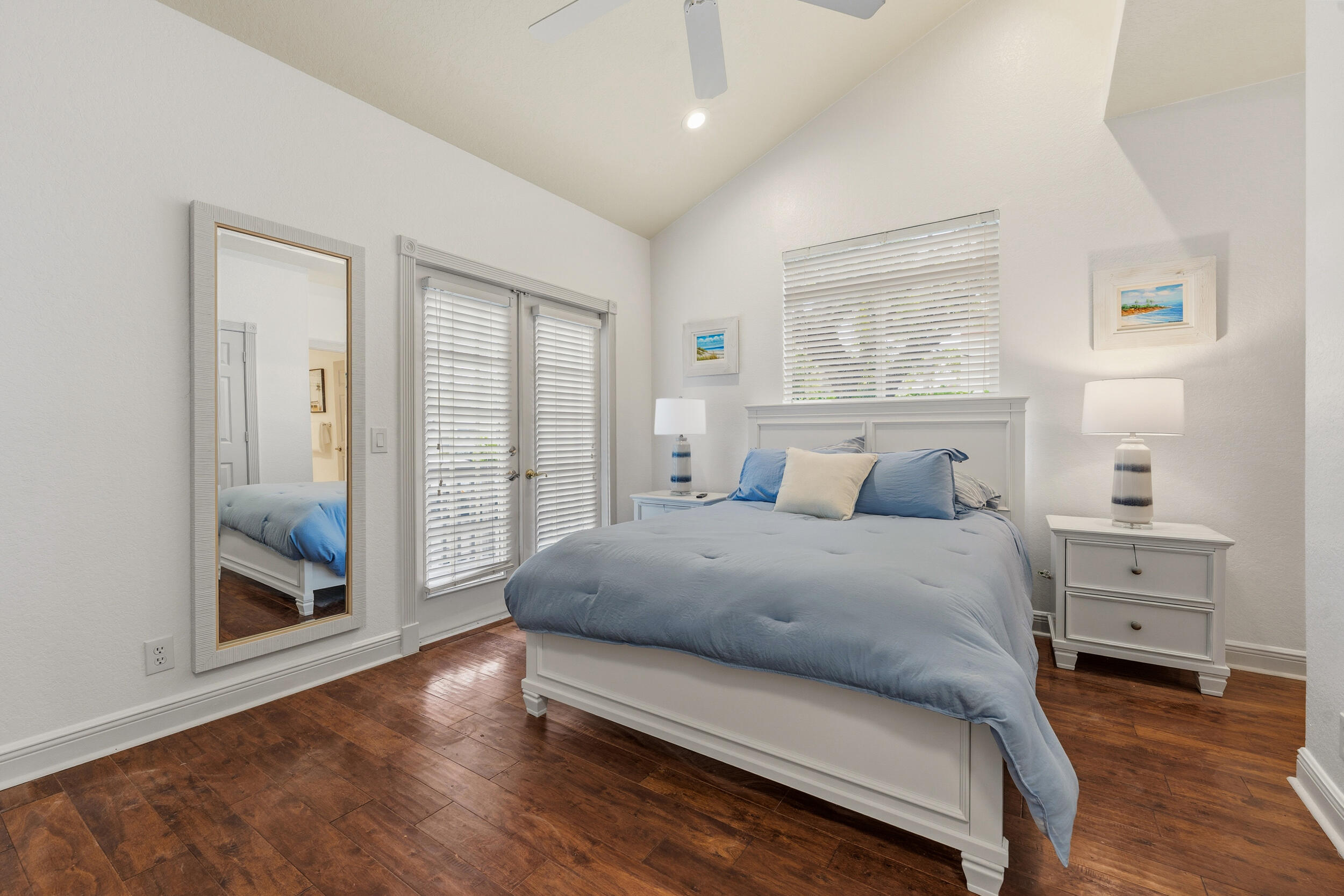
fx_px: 523
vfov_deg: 81.2
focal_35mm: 14
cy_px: 448
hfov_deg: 104.3
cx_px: 672
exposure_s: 1/1.67
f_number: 9
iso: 250
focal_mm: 14
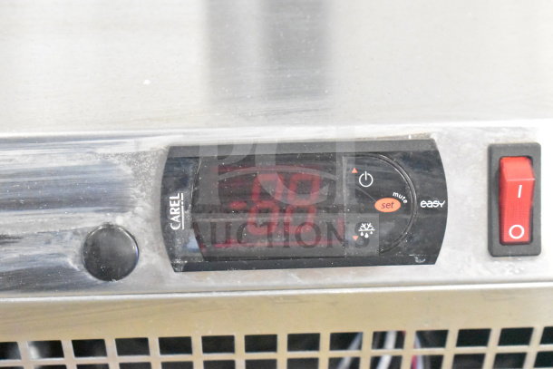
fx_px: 1268
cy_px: 184
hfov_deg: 24.6
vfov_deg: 16.6
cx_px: 276
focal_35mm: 82
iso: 25600
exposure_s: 1/100
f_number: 5.6
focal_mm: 55
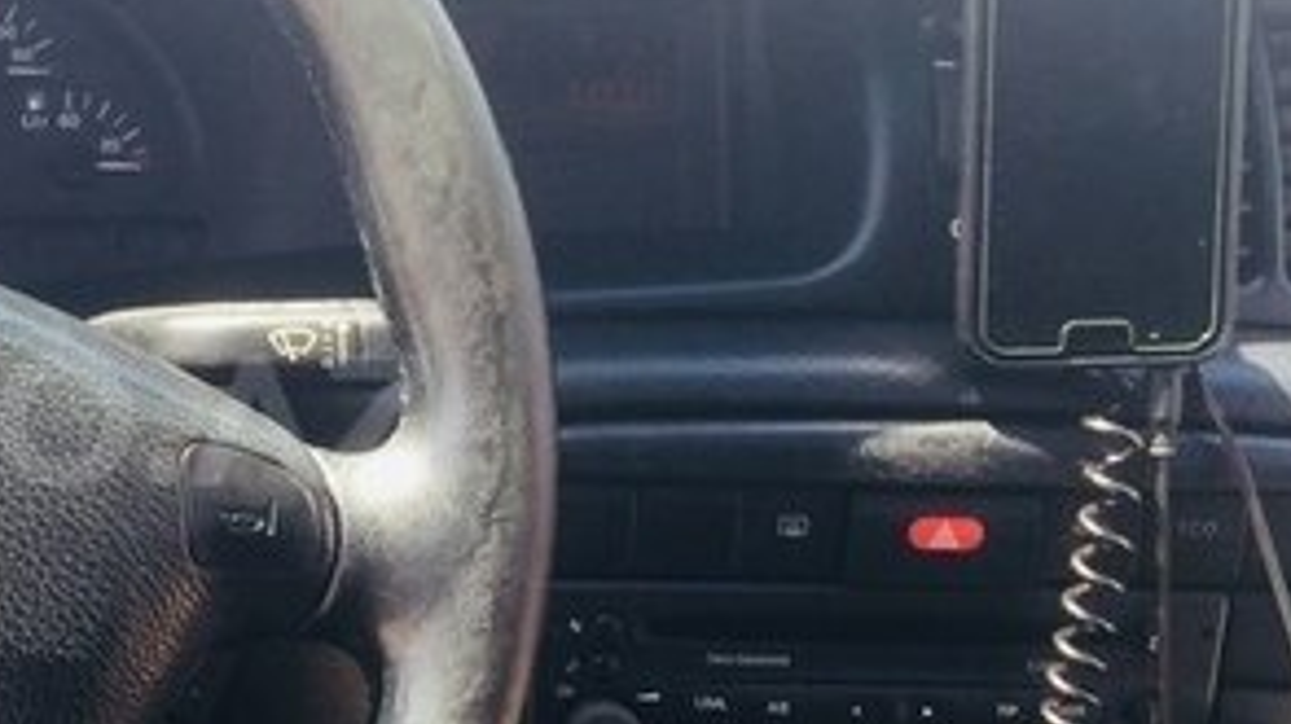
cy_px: 419
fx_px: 2429
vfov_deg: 17.0
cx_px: -22
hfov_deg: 27.9
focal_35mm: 71
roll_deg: -1.7
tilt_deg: -17.2
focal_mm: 4.15
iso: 32
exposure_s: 1/125
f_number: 2.2
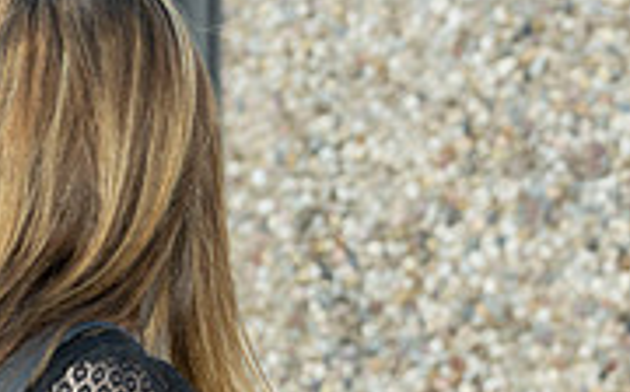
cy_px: 355
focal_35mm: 299
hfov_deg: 6.9
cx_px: 1001
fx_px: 5127
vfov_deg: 4.4
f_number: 7.1
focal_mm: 91
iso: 400
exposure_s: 1/160
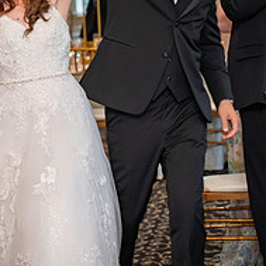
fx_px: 1582
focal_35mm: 182
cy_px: 24
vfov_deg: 9.6
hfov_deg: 9.6
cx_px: 73
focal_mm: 70
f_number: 2.8
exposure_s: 1/125
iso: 800
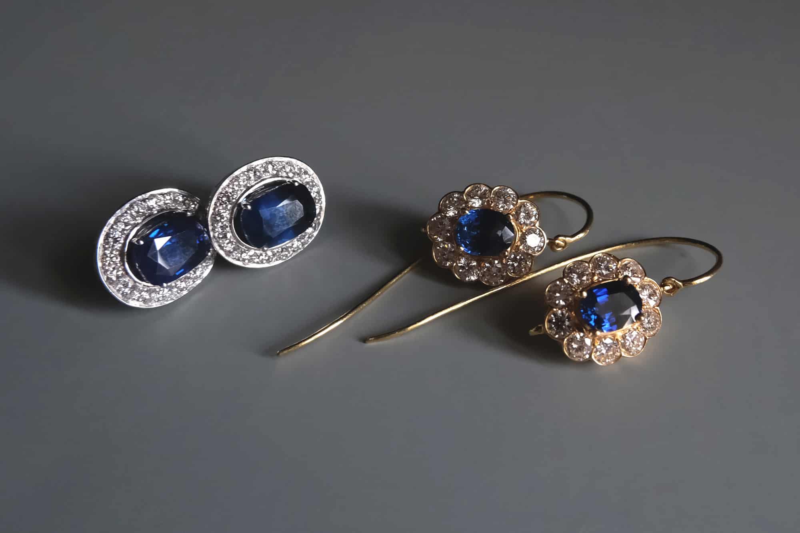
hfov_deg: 76.1
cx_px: 400
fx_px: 511
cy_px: 266
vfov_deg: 55.1
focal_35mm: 23
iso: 1600
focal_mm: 15
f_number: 7.1
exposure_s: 1/10
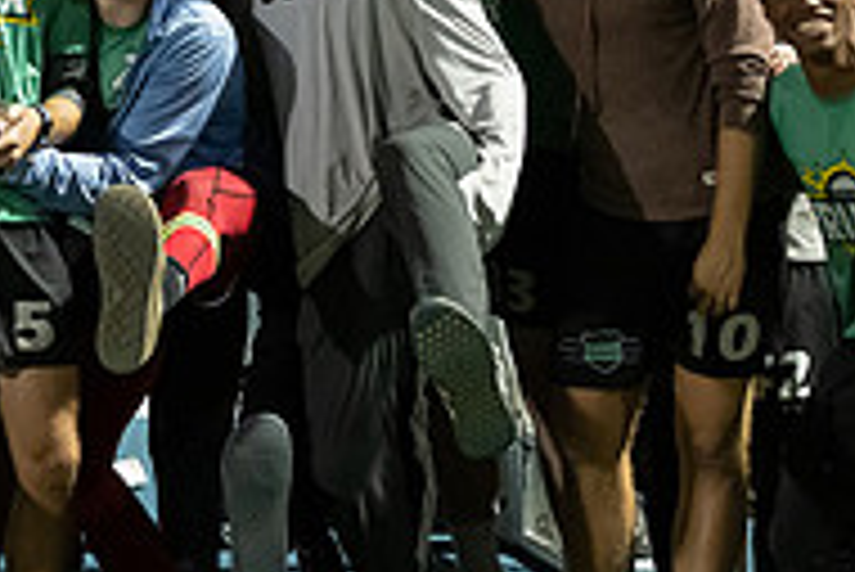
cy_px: 57
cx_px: 120
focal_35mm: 130
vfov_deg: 10.5
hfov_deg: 15.6
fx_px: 3090
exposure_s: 1/160
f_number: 4
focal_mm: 40
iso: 6400
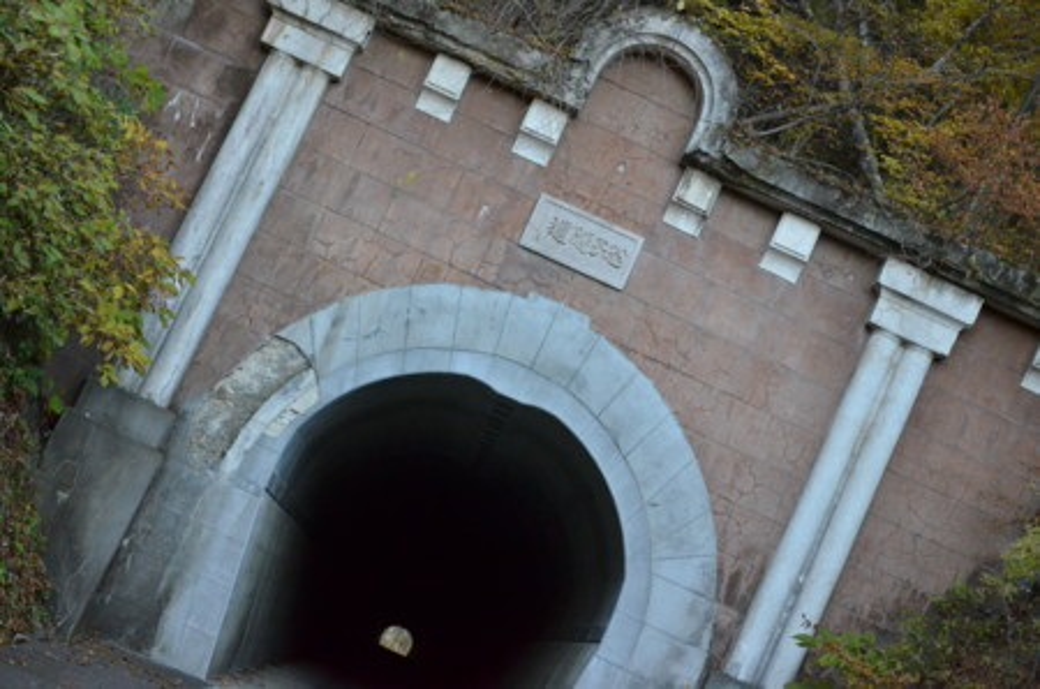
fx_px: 1946
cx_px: 520
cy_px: 344
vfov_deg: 20.1
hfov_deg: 29.9
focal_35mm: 68
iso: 1800
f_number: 4.8
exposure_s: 1/320
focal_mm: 45
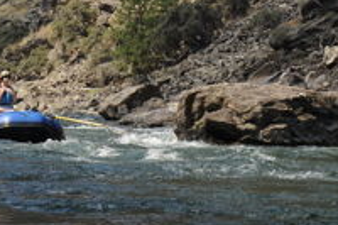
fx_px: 1313
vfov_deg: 9.4
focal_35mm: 140
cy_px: -164
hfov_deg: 14.6
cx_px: 108
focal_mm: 35
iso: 200
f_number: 6.3
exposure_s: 1/400
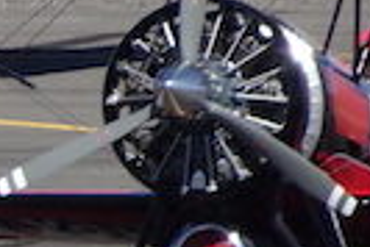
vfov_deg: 0.6
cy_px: -15
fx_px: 25125
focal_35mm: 2442
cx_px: -480
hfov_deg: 0.8
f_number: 6.3
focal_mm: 85.47
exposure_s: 1/400
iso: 80
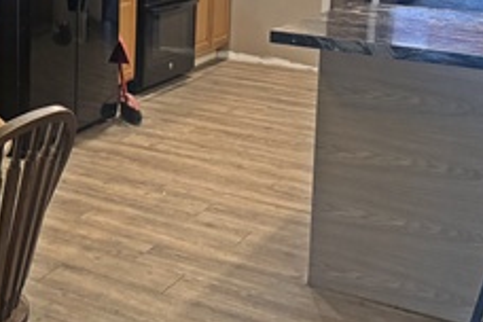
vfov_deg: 18.9
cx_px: 17
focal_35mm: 70
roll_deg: +0.1
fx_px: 939
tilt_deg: -8.4
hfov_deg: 27.4
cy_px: -4
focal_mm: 6.76
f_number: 1.78
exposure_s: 1/60
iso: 500
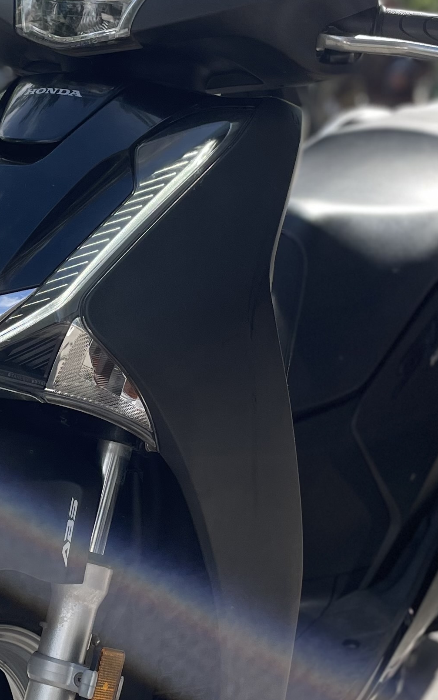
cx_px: 78
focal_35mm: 69
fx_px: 1317
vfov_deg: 29.8
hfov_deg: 18.7
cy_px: 330
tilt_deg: -7.8
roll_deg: -1.8
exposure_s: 1/1082
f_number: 1.6
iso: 50
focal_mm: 4.2
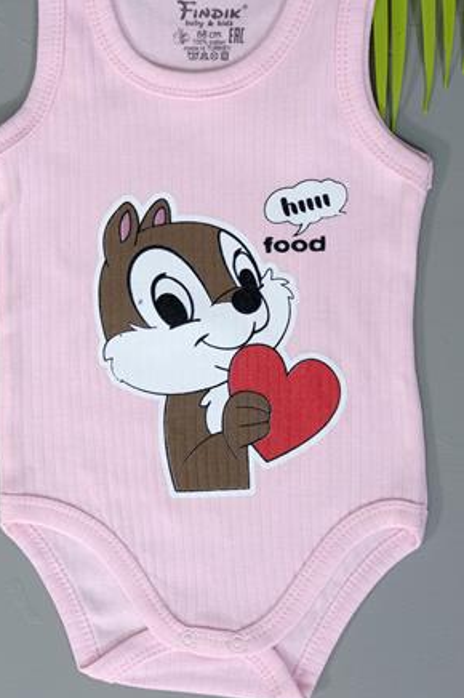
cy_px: 274
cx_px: 210
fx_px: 1413
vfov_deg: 27.7
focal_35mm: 73
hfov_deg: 18.6
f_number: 8
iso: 2500
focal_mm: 35
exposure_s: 1/200
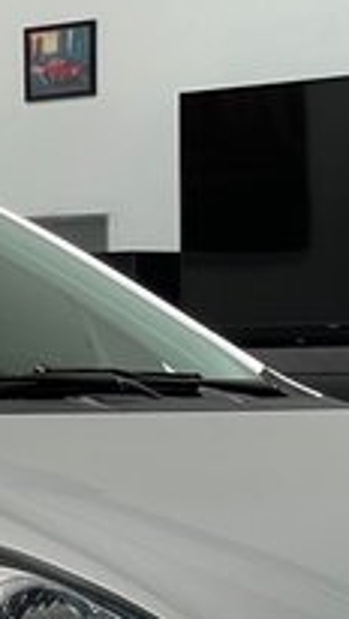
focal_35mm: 220
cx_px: -253
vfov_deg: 9.7
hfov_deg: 5.4
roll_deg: +0.0
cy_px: 625
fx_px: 3616
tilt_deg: -3.8
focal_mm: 6
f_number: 2
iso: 40
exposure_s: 1/122
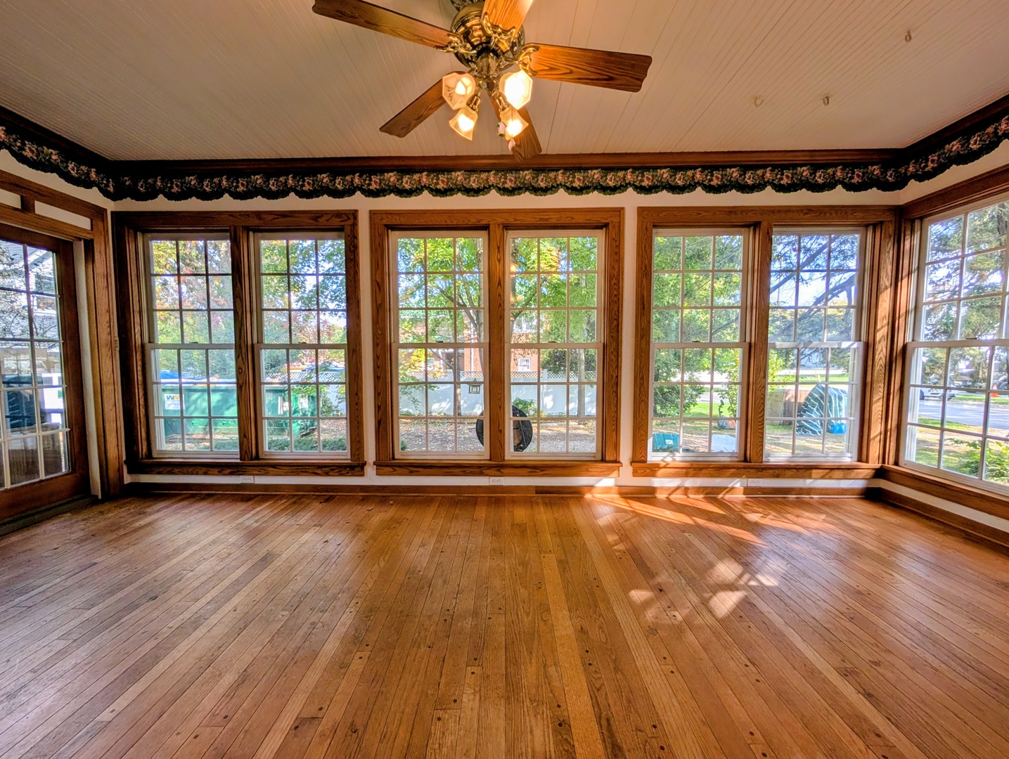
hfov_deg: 110.5
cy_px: 380
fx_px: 350
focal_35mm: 12
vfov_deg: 94.6
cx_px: 504
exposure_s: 1/585
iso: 50
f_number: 1.7
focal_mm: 2.02
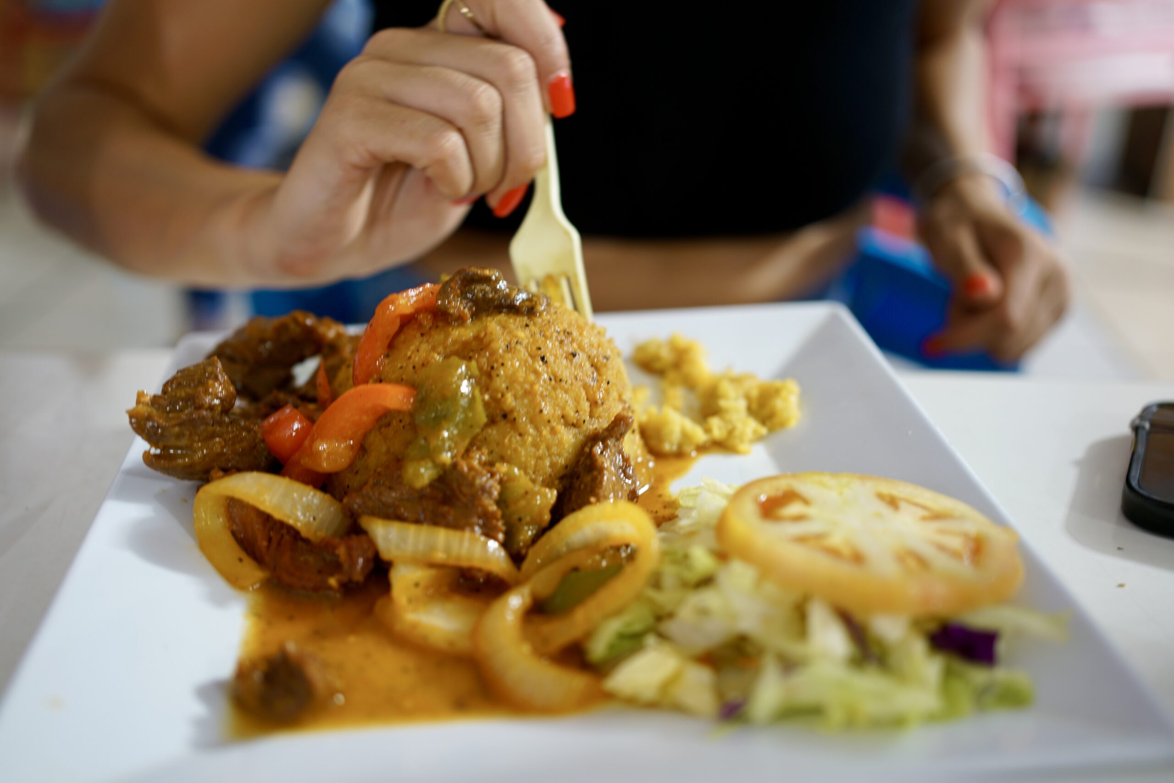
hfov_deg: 54.4
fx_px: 1142
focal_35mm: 35
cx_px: 587
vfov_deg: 37.9
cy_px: 392
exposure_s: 1/25
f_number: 2.2
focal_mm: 35
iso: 200
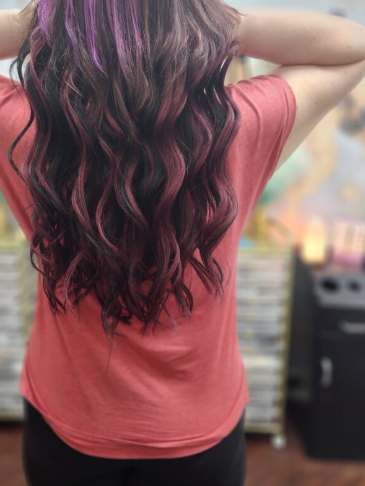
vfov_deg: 59.5
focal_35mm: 30
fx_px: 422
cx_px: 136
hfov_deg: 46.4
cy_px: 194
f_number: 1.8
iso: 250
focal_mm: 6.4
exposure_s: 1/60
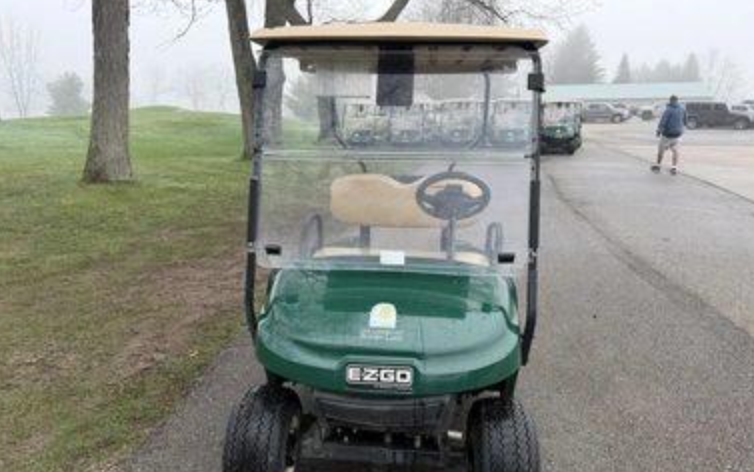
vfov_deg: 45.8
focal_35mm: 27
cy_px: 282
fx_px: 555
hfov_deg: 68.4
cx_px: 380
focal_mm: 6.76
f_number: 1.78
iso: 80
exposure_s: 1/822
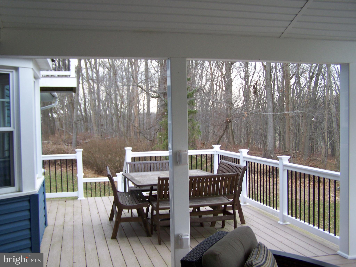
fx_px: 391
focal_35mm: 38
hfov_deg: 49.0
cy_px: 134
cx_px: 178
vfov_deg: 37.7
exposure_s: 1/60
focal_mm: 6.3
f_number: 2.8
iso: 64
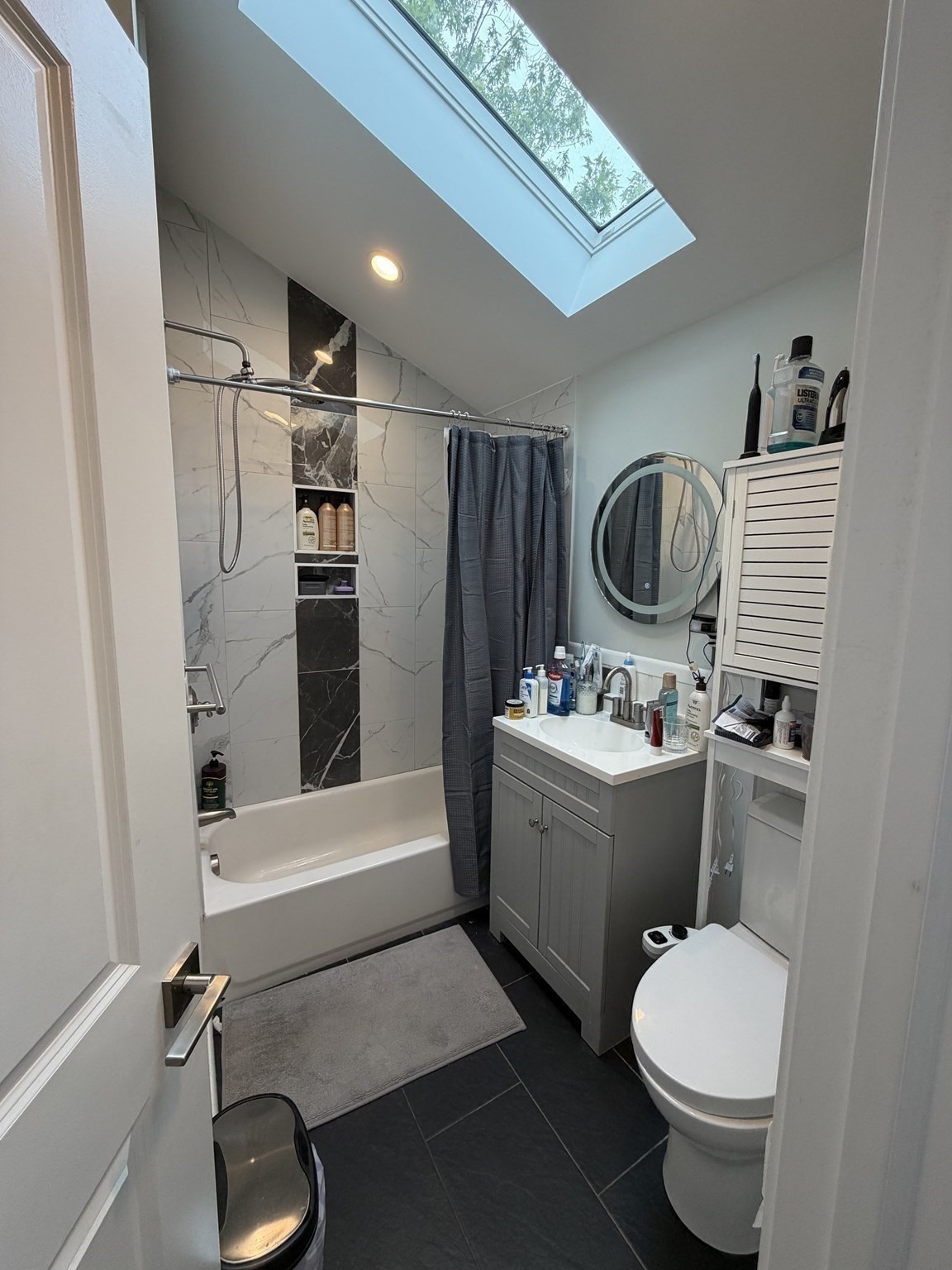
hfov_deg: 85.7
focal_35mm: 14
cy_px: 635
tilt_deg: -6.2
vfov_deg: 102.1
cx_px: 476
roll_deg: -1.0
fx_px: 513
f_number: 2.2
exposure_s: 1/120
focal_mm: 2.22
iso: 160
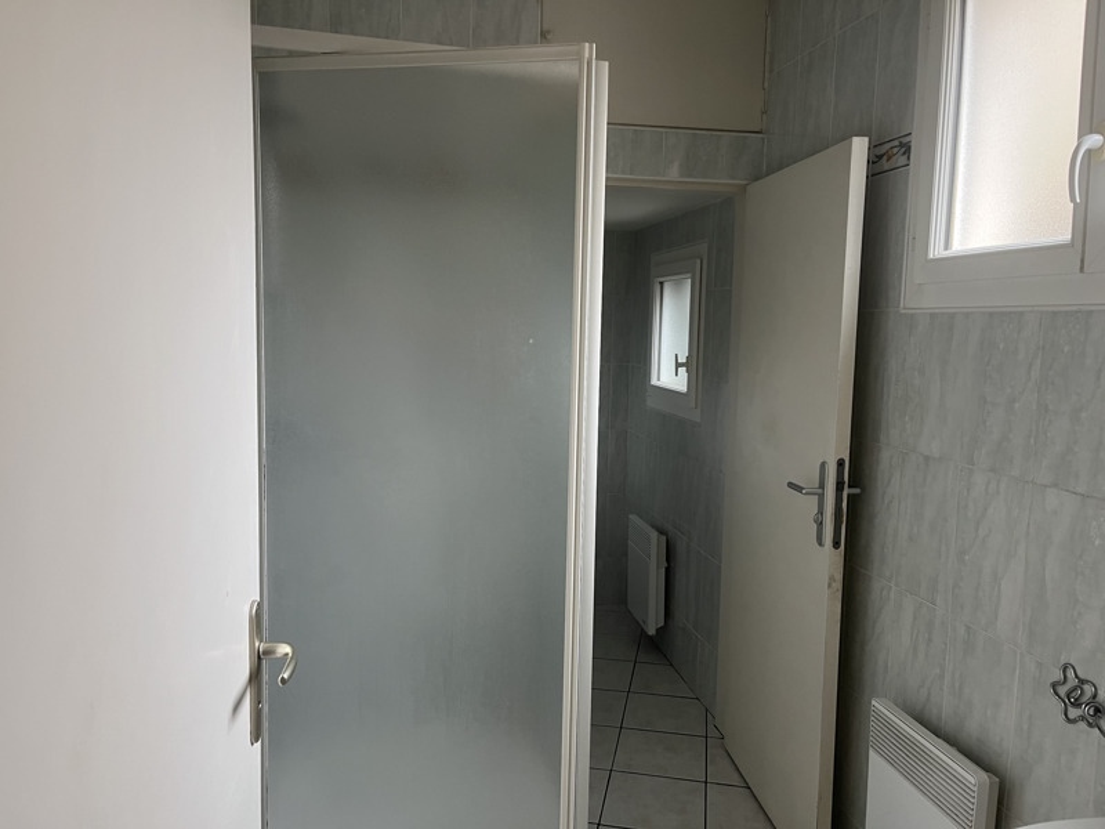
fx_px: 830
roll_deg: -1.3
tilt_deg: -3.6
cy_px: 414
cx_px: 552
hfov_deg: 67.3
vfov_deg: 53.1
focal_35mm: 26
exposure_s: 1/50
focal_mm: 5.1
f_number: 1.6
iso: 100
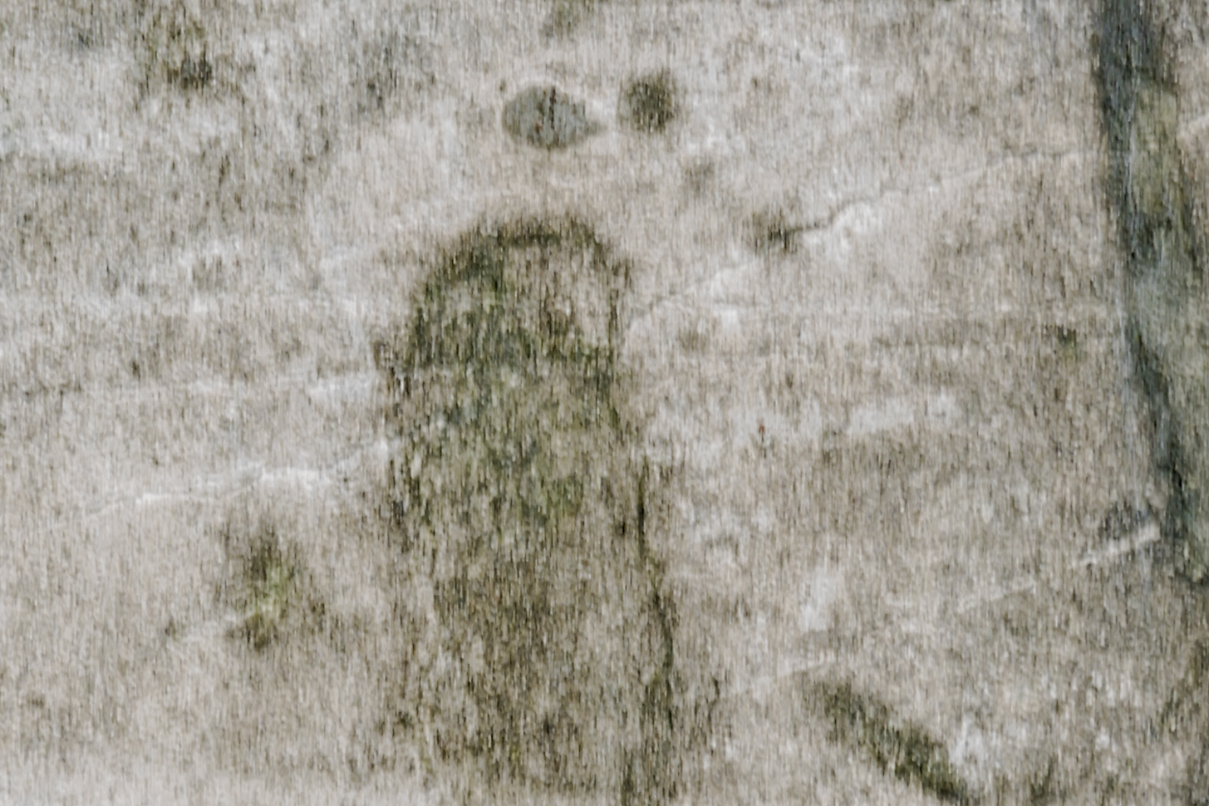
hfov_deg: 4.8
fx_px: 14440
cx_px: 657
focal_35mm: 430
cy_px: 249
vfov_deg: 3.2
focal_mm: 85
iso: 64
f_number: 13
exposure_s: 1/2.5
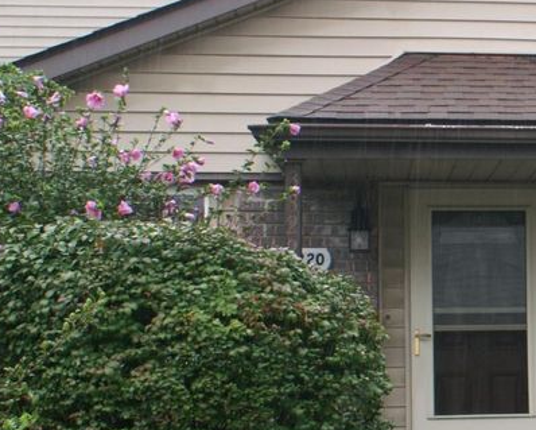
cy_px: 297
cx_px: 668
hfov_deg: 19.1
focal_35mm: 94
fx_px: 1492
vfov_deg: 16.3
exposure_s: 1/60
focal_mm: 26
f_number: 5.6
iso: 400
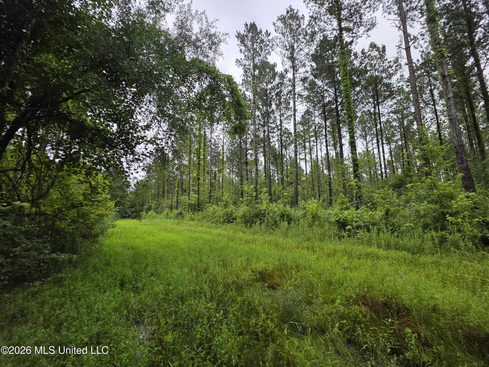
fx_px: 184
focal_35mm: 13
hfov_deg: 106.2
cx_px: 244
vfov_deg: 89.9
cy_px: 184
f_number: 1.9
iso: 40
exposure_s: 1/367
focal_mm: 2.2
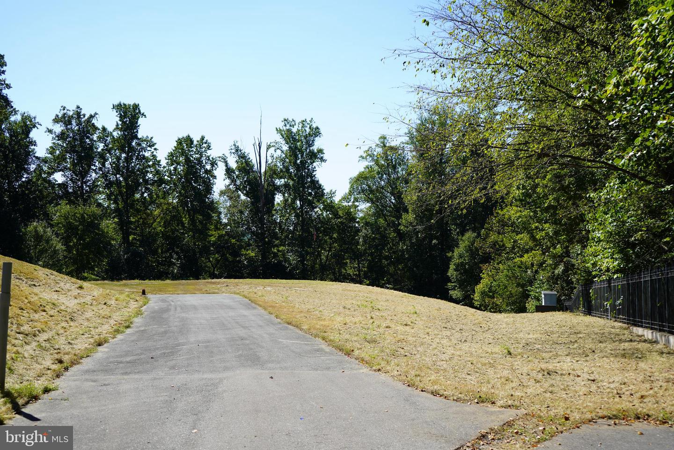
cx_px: 337
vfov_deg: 38.9
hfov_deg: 55.8
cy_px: 225
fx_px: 637
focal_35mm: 34
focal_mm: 34
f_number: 5
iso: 100
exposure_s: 1/400
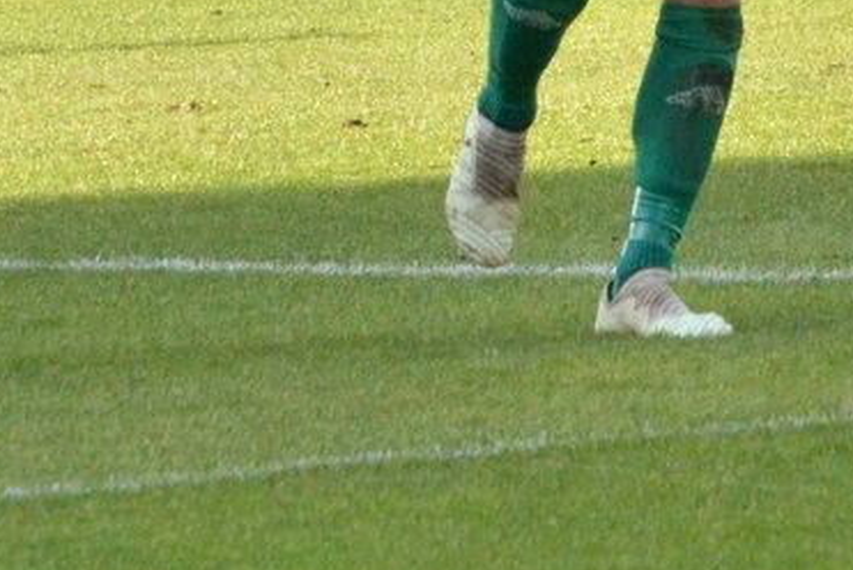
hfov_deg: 3.9
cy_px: -285
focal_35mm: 533
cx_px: 630
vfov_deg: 2.6
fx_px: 12639
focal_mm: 110
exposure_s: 1/1600
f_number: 10
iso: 3200
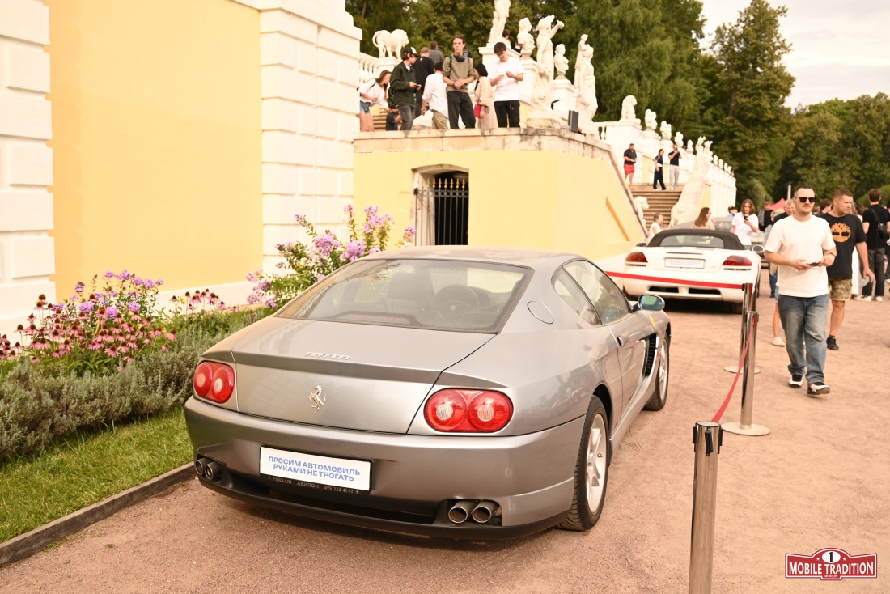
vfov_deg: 39.4
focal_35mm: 34
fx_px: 828
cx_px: 445
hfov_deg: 56.5
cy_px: 297
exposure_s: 1/250
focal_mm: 33.5
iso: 125
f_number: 5
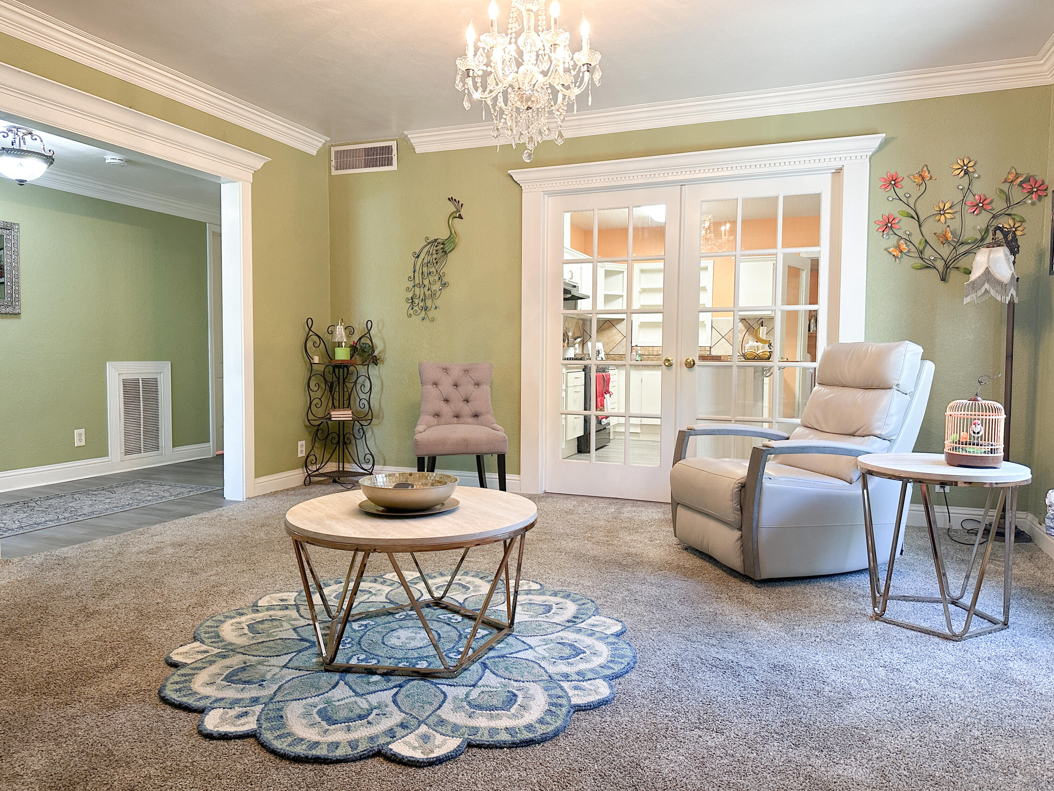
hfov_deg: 71.6
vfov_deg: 56.8
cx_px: 527
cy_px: 396
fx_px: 731
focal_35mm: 24
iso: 250
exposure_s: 1/60
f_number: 1.8
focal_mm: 6.86
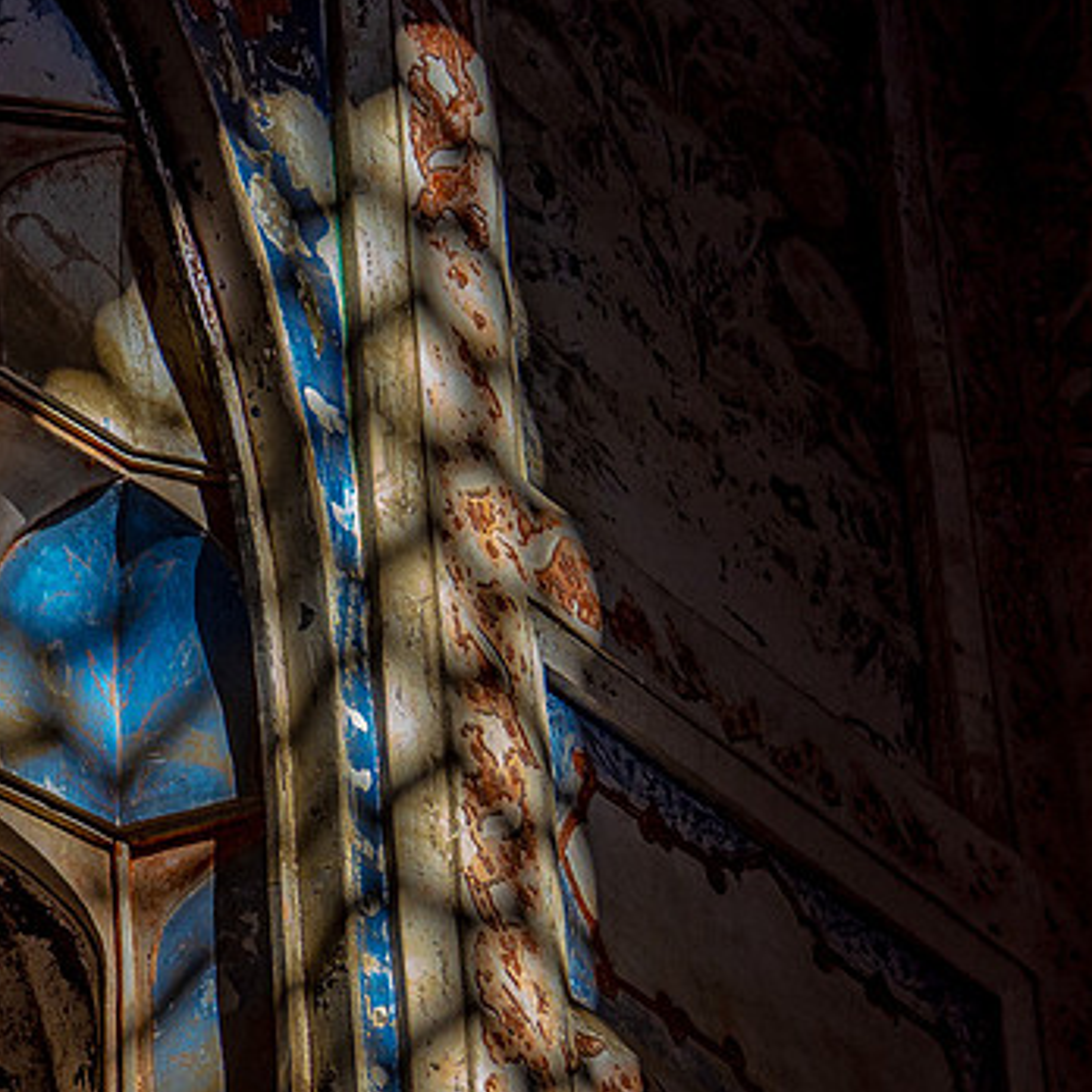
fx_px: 7245
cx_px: -160
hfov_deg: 8.5
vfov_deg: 8.6
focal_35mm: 203
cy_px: 806
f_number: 4
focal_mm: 50
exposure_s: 1/200
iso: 200
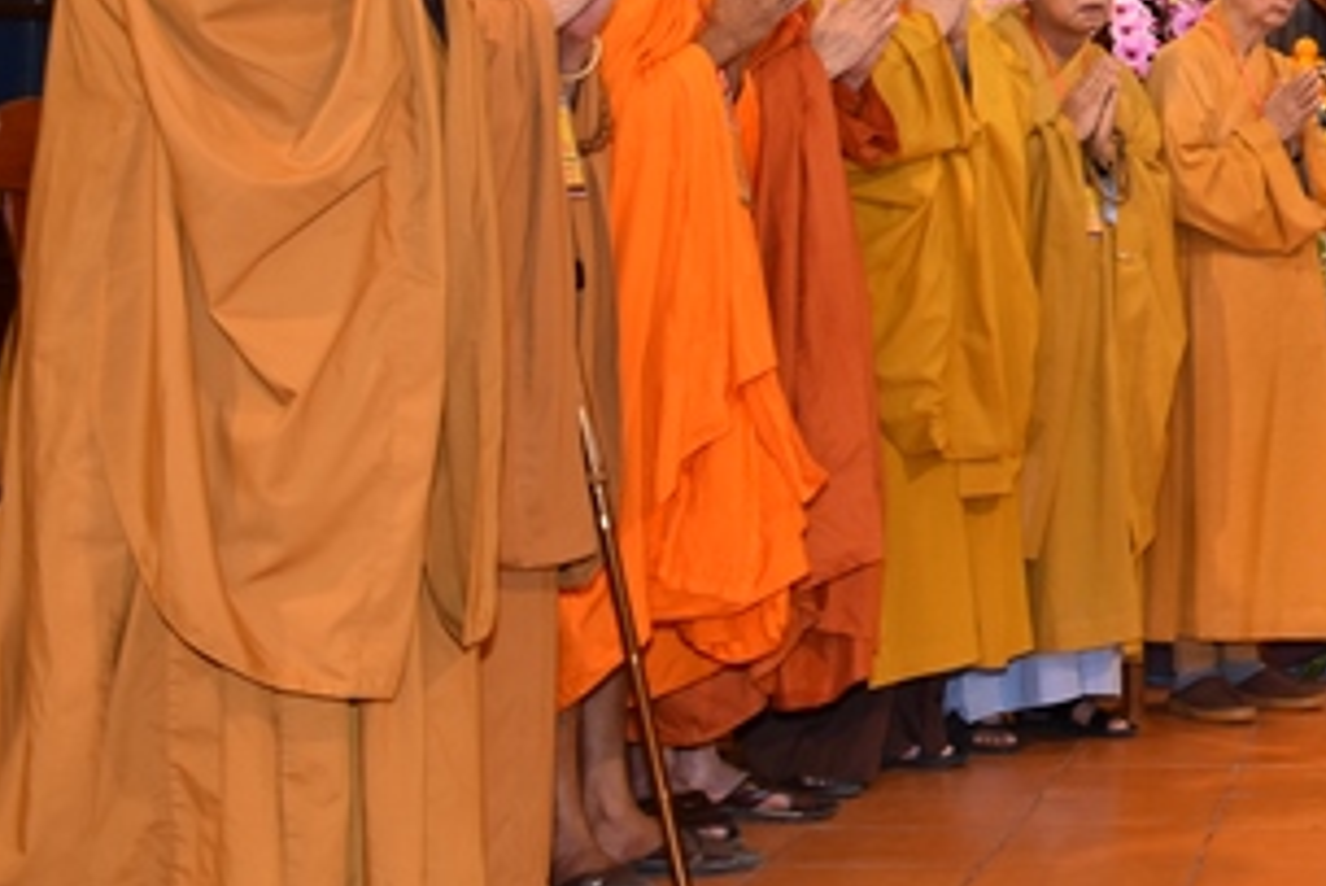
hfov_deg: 24.8
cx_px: 1719
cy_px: -28
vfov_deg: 18.6
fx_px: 2616
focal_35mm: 71
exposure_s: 1/15
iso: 160
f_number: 4
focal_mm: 18
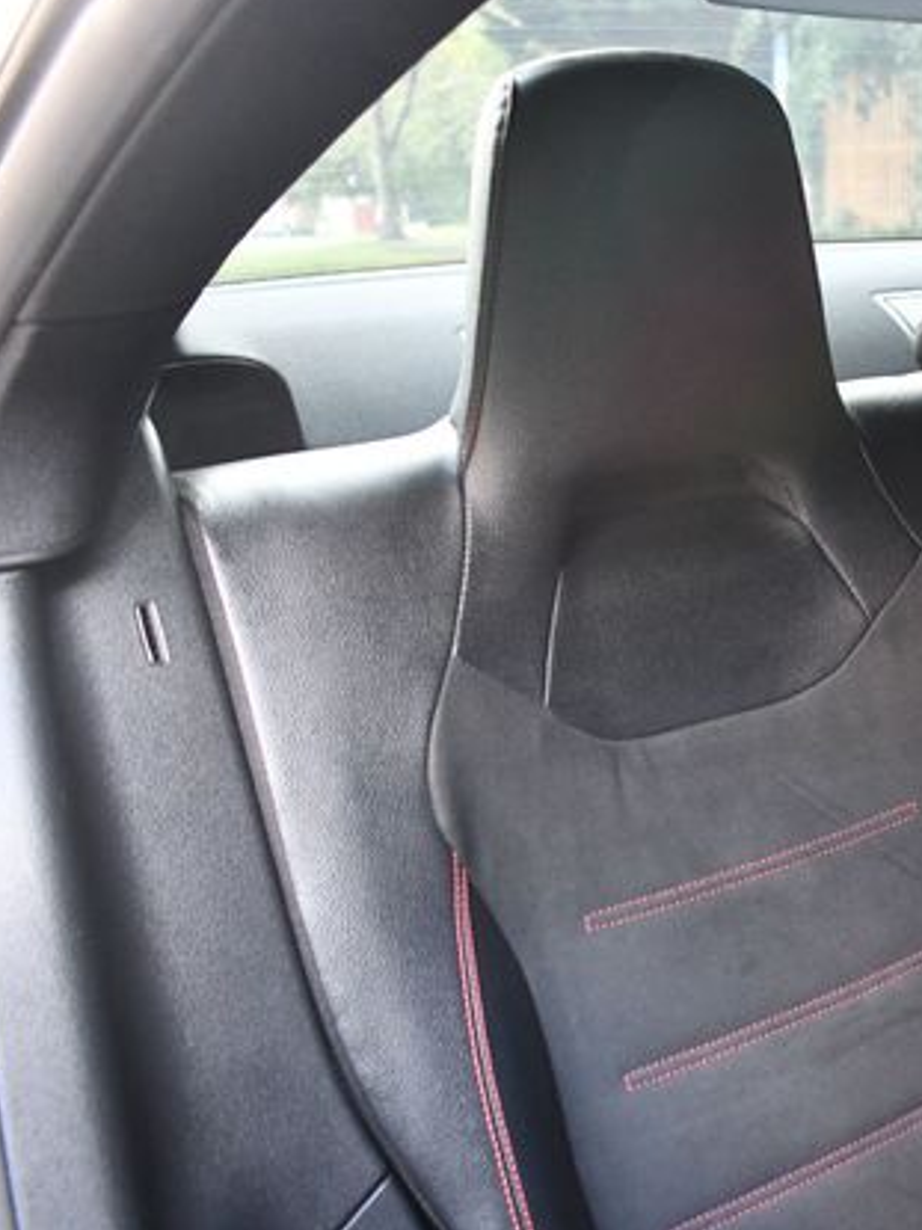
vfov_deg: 46.8
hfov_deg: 33.4
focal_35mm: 40
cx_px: 883
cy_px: 611
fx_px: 1421
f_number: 3.5
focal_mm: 18
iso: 3200
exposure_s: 1/100
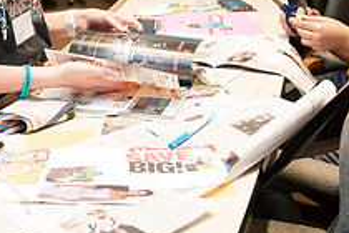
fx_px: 775
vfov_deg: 16.6
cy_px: -22
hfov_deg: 25.2
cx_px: 116
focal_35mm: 80
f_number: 3.5
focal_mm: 29
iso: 1250
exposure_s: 1/125
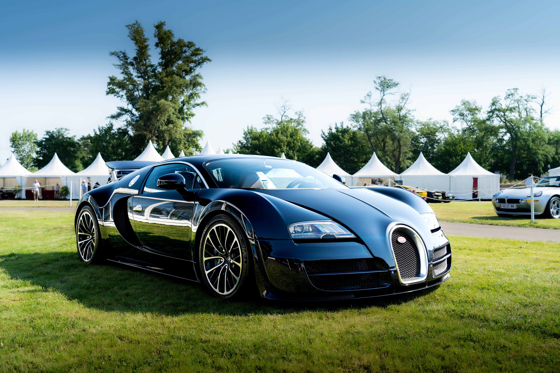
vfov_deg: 40.0
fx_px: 513
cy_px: 186
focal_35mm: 33
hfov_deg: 57.2
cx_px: 280
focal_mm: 33
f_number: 5.6
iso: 100
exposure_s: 1/160
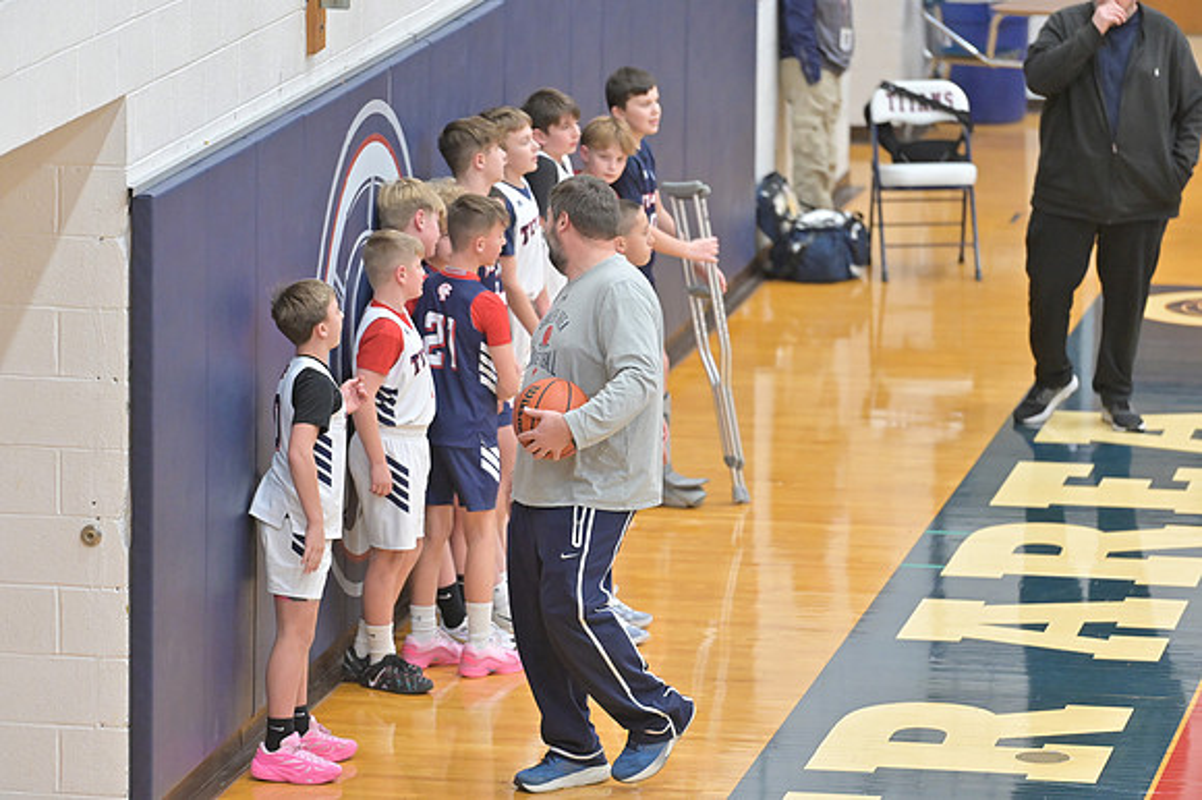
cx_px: 601
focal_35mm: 200
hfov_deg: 10.3
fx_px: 6674
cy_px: 400
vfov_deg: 6.9
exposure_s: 1/400
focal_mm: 200
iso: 5000
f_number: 4
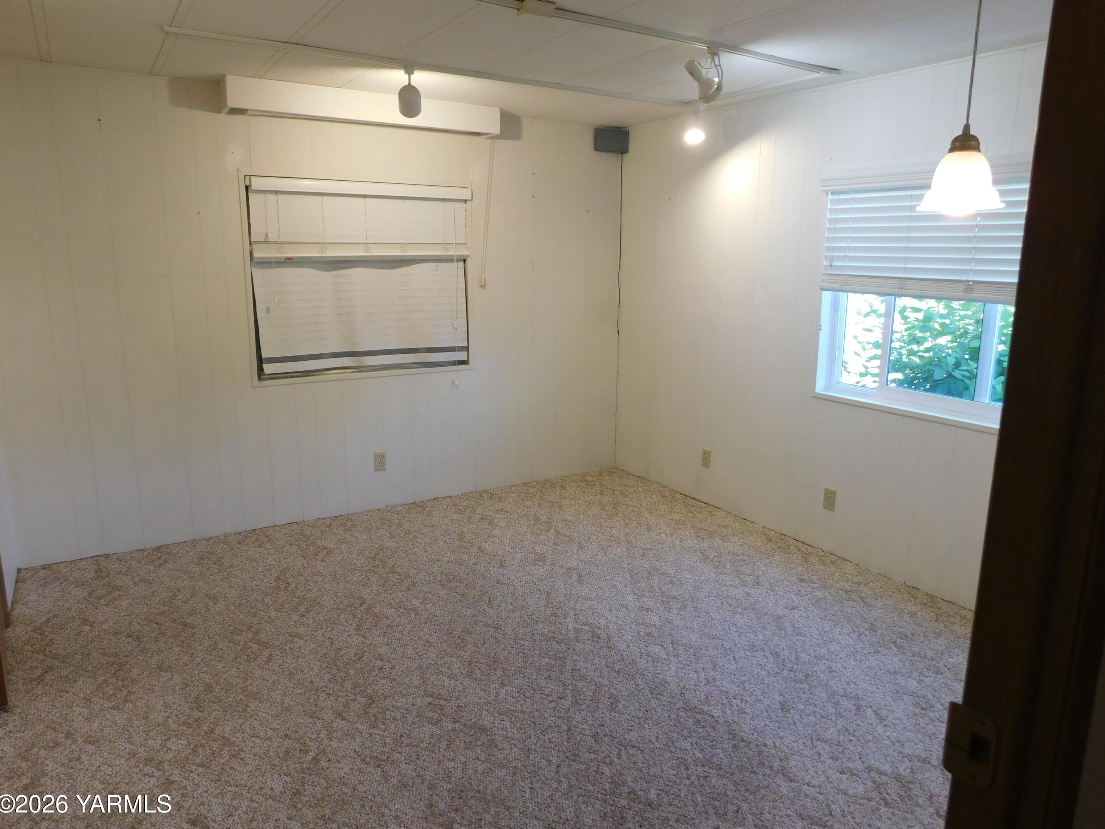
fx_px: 766
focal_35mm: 24
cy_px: 411
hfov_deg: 71.6
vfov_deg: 56.8
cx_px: 571
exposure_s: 1/30
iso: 125
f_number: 3
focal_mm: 4
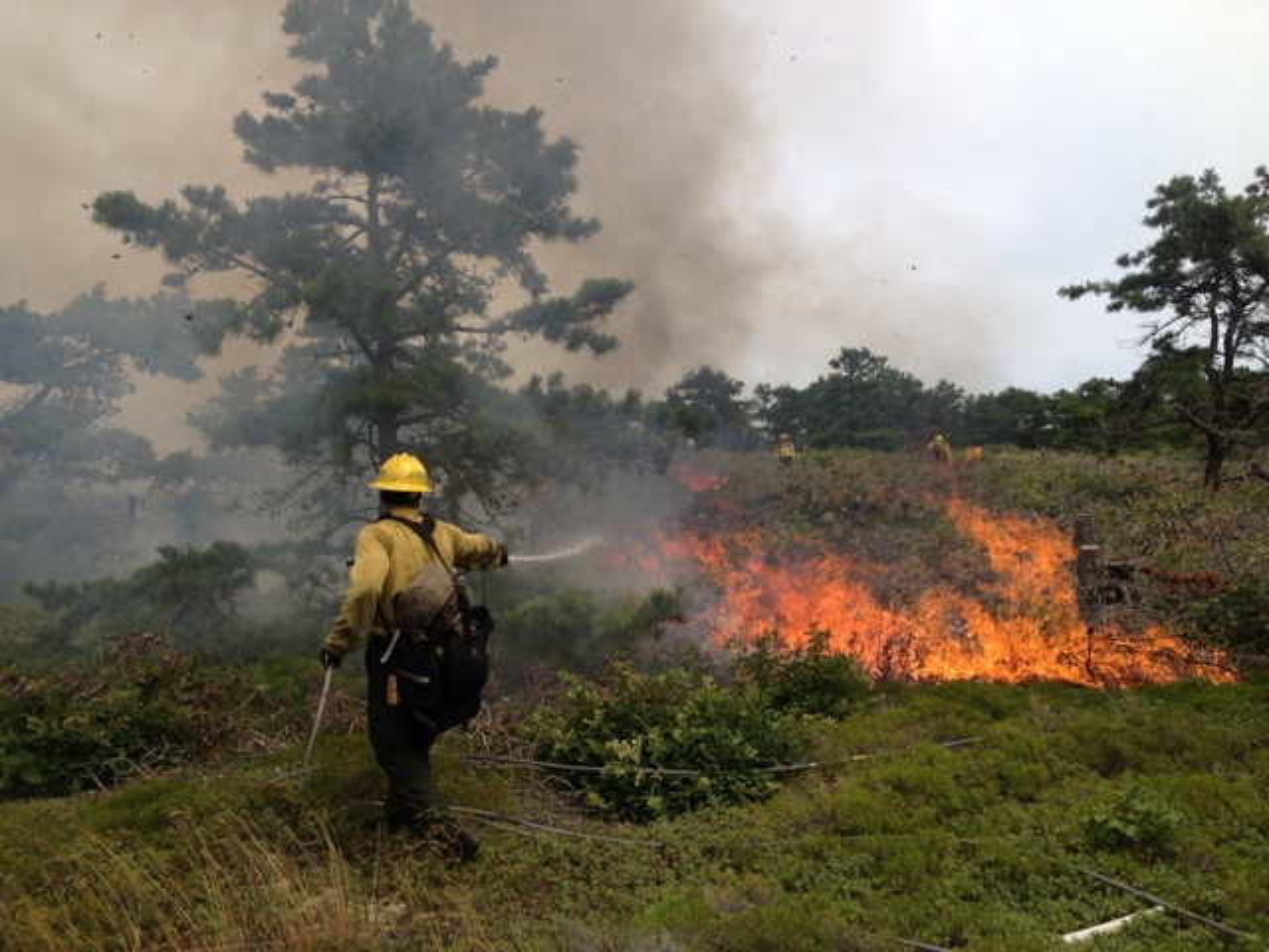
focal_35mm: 35
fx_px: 1283
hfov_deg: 52.6
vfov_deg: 40.7
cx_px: 634
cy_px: 476
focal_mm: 4.28
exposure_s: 1/1453
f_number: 2.4
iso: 64
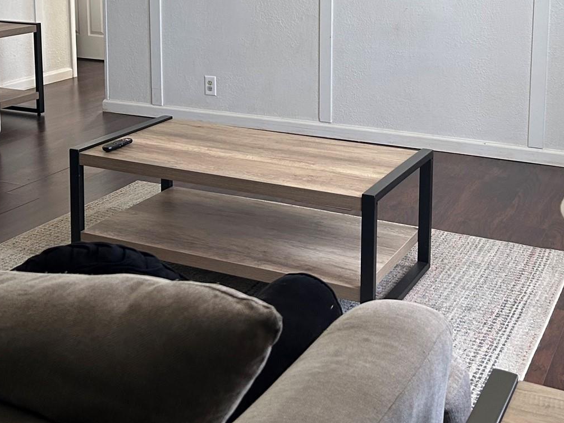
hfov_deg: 36.1
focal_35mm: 53
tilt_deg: -7.8
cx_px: 309
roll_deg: +0.0
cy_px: 31
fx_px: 864
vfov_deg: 26.5
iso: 160
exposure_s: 1/60
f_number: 1.5
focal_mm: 5.7
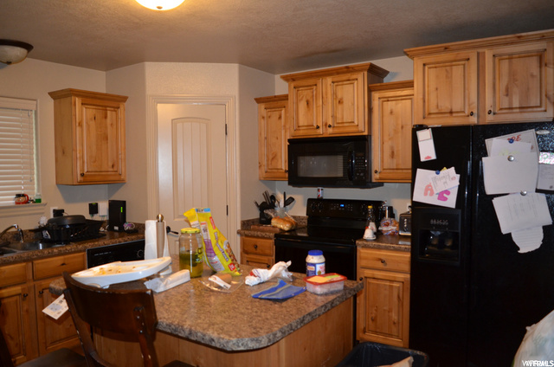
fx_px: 415
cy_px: 184
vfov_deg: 47.7
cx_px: 277
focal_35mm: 27
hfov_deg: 67.5
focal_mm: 18
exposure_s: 1/60
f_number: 3.5
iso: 800
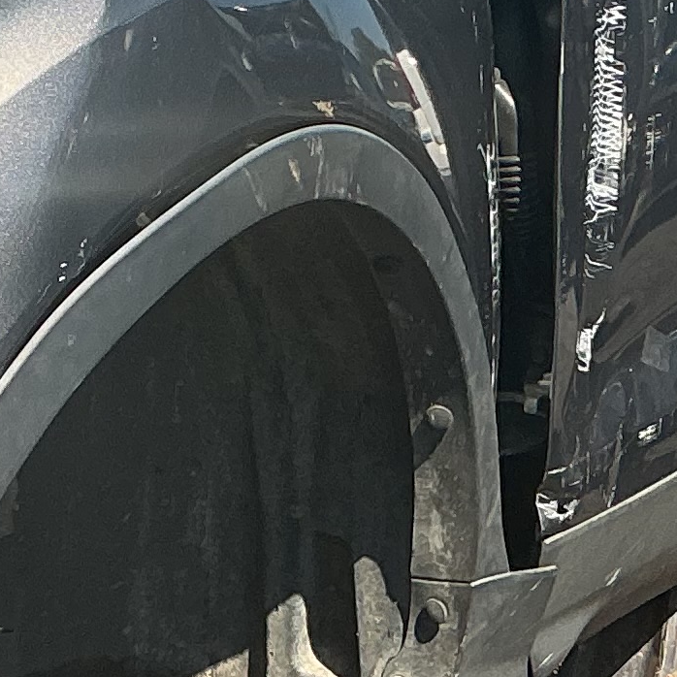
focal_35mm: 148
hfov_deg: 11.6
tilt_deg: -8.9
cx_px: -138
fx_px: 3275
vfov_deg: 11.8
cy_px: 430
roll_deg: +1.8
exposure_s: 1/1342
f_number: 1.8
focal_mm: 3
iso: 25
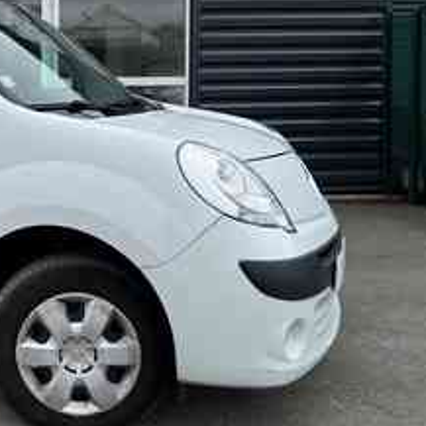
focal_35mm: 54
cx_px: -33
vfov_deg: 31.1
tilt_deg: -3.6
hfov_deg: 28.9
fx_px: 752
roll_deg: +0.5
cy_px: 113
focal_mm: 5.7
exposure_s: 1/2353
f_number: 1.5
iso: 50
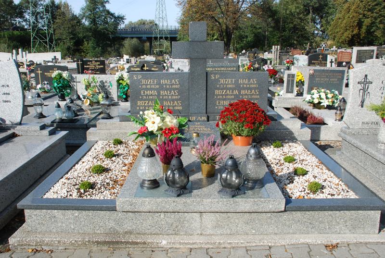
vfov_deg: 40.1
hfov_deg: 57.1
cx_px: 192
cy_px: 129
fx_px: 354
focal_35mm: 33
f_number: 8
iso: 500
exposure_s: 1/800
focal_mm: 22
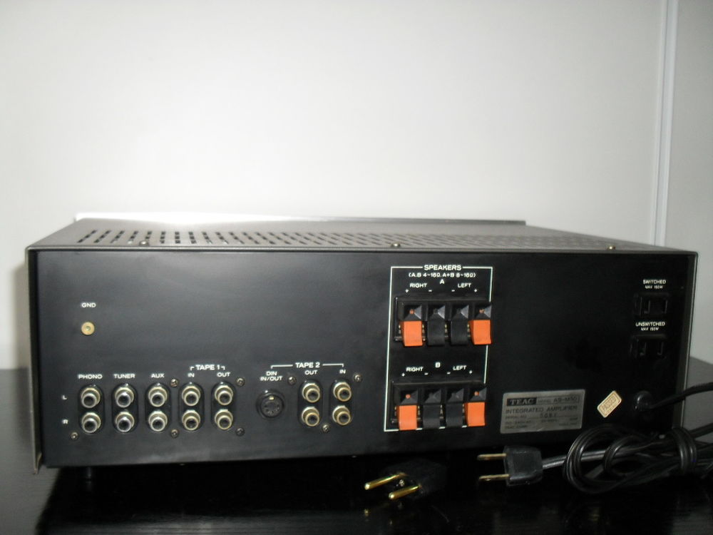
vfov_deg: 40.7
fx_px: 721
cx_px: 356
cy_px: 268
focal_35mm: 35
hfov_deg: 52.6
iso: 200
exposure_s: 1/45
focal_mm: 6.3
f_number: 3.2
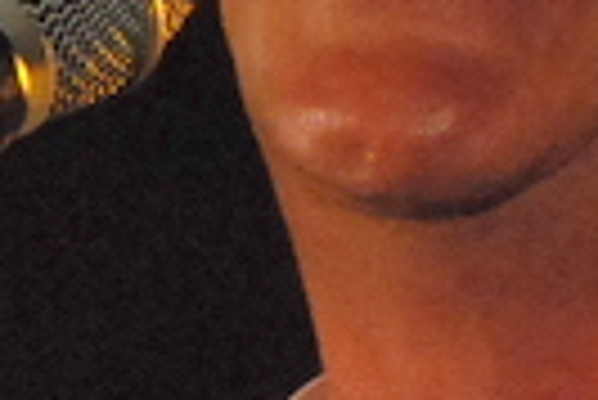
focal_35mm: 1098
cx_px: 647
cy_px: 117
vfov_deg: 1.3
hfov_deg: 1.9
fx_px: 18254
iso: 1600
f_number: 5.6
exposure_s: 1/80
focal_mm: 135
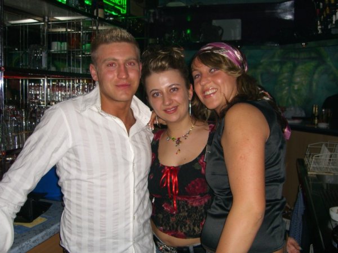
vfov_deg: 37.7
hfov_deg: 49.0
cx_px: 169
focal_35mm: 38
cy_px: 126
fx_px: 371
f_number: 2.8
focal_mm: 7.9
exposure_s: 1/60
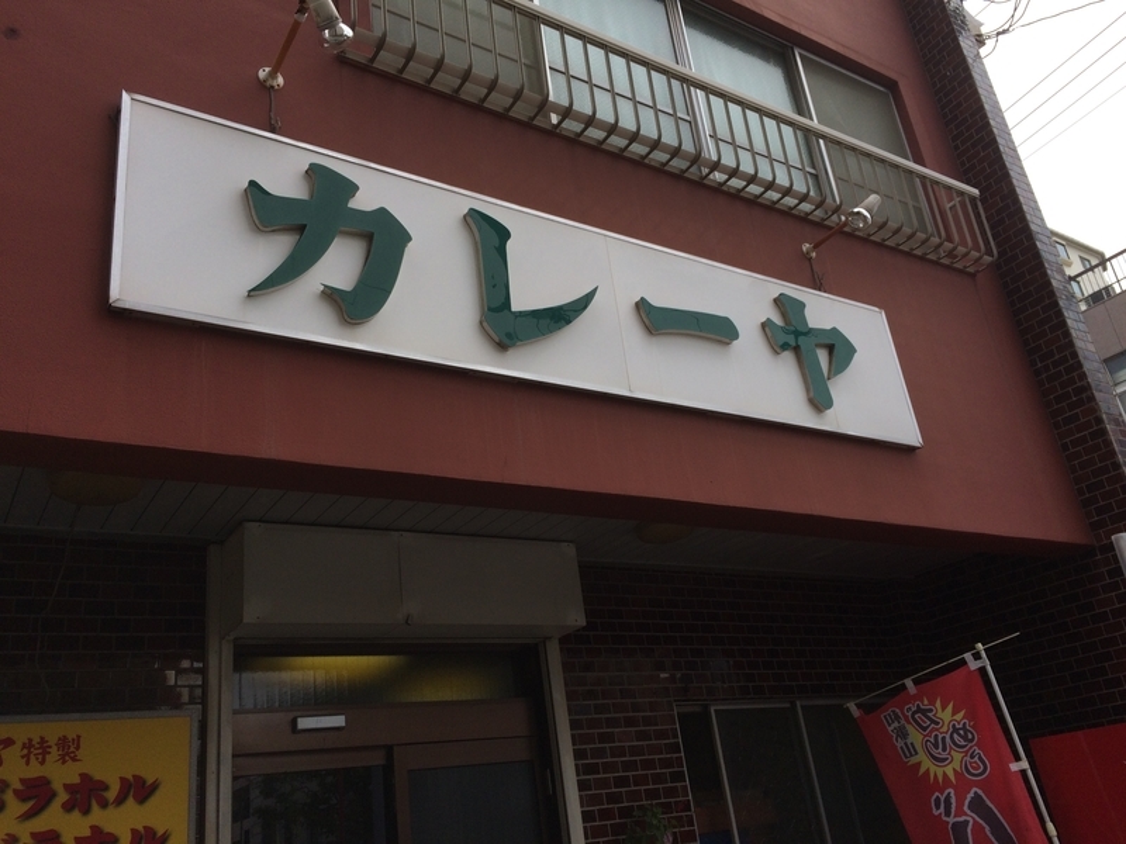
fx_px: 943
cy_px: 422
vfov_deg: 48.2
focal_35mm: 29
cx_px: 563
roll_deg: +7.4
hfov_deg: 61.7
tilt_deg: +23.4
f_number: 2.2
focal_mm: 4.15
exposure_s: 1/1208
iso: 32
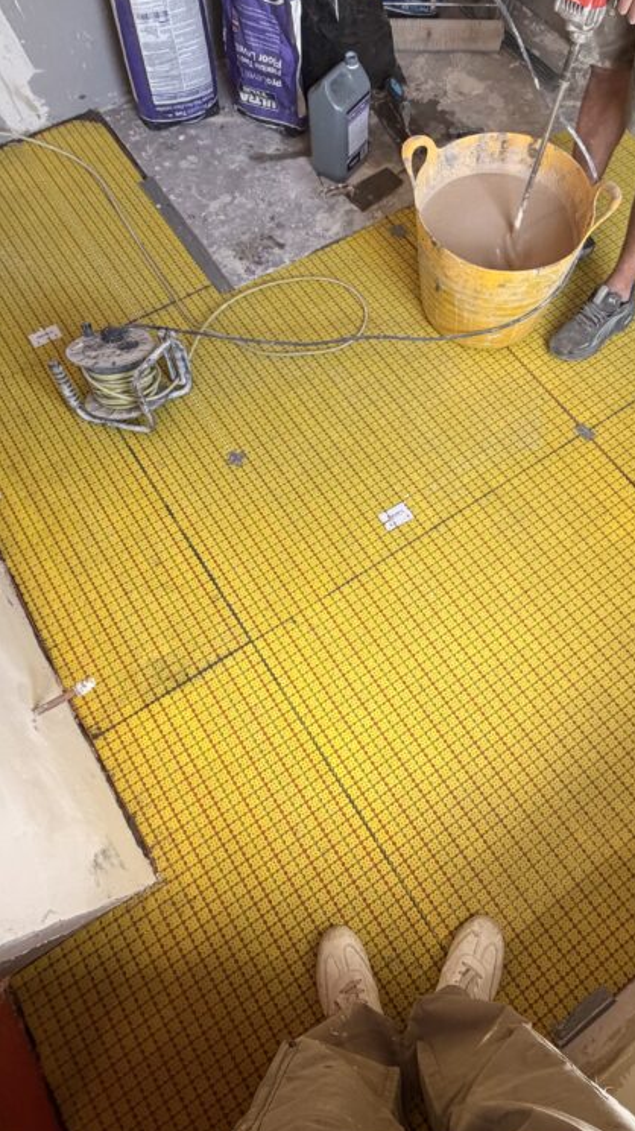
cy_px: 566
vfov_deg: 83.9
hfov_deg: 53.1
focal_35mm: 21
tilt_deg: -69.0
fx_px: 629
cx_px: 387
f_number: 2.2
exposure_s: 1/100
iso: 250
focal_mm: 2.22
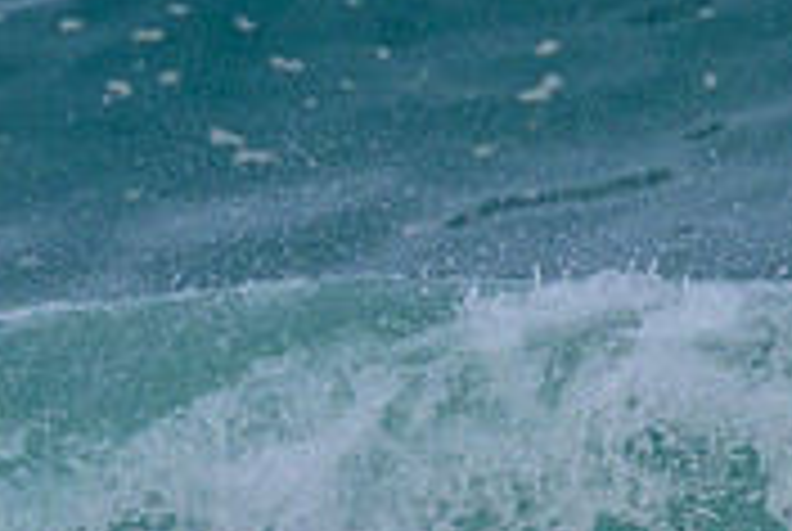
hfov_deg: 0.6
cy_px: 689
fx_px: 78121
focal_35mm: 3545
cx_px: 144
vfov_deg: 0.4
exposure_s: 1/2000
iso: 800
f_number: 11
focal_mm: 800
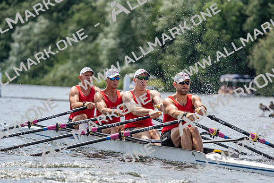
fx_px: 2284
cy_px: 92
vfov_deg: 4.6
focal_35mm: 300
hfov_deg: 6.9
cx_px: 137
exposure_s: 1/2000
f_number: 5.6
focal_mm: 300
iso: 400
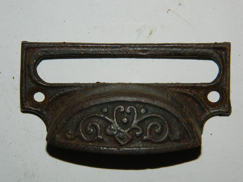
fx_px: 723
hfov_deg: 19.1
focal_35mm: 103
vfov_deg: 14.4
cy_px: 91
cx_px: 122
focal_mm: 18.6
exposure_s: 1/60
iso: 200
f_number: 12.6
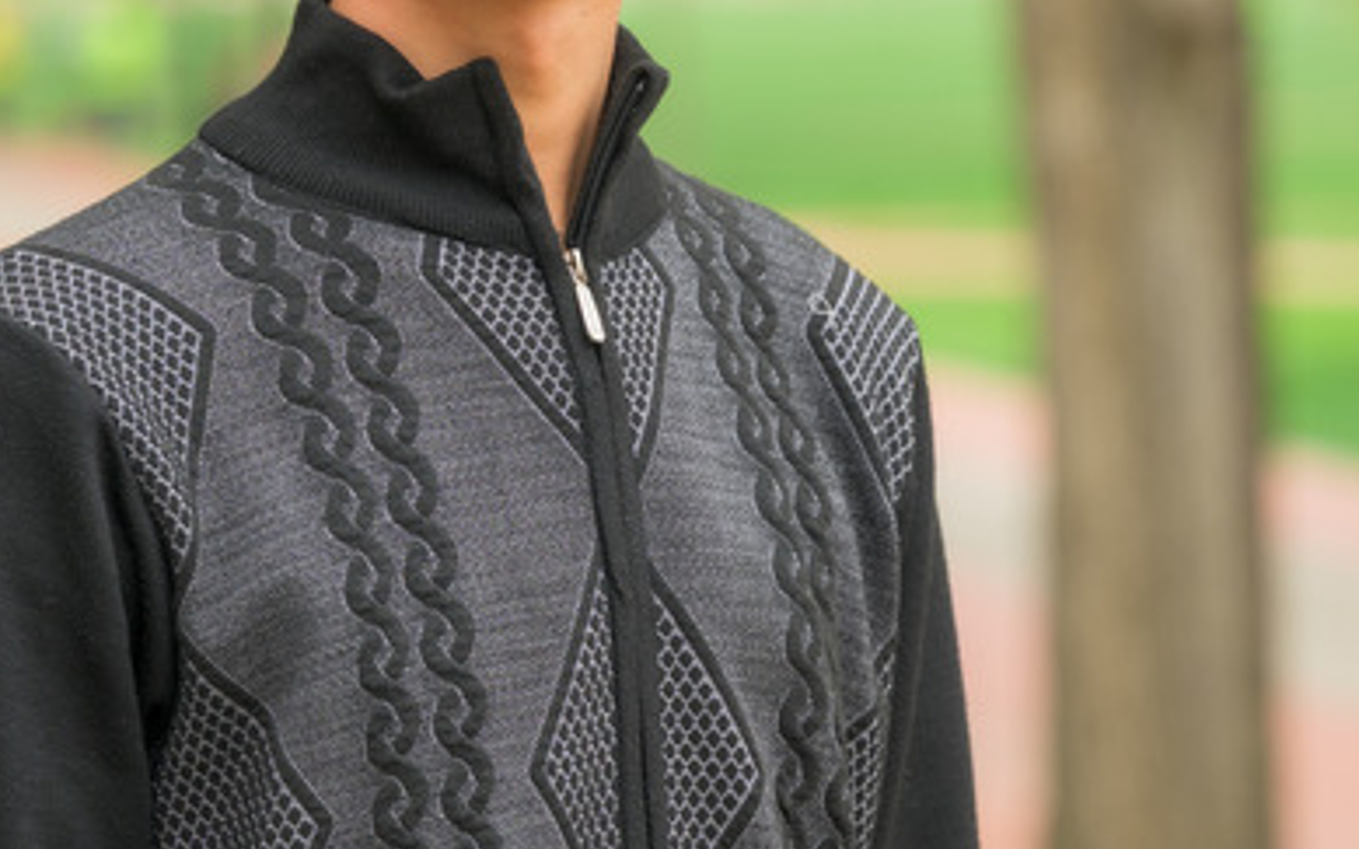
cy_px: 145
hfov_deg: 7.4
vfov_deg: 4.6
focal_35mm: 283
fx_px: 10480
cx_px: 346
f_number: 4.5
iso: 100
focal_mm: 135
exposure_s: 1/125
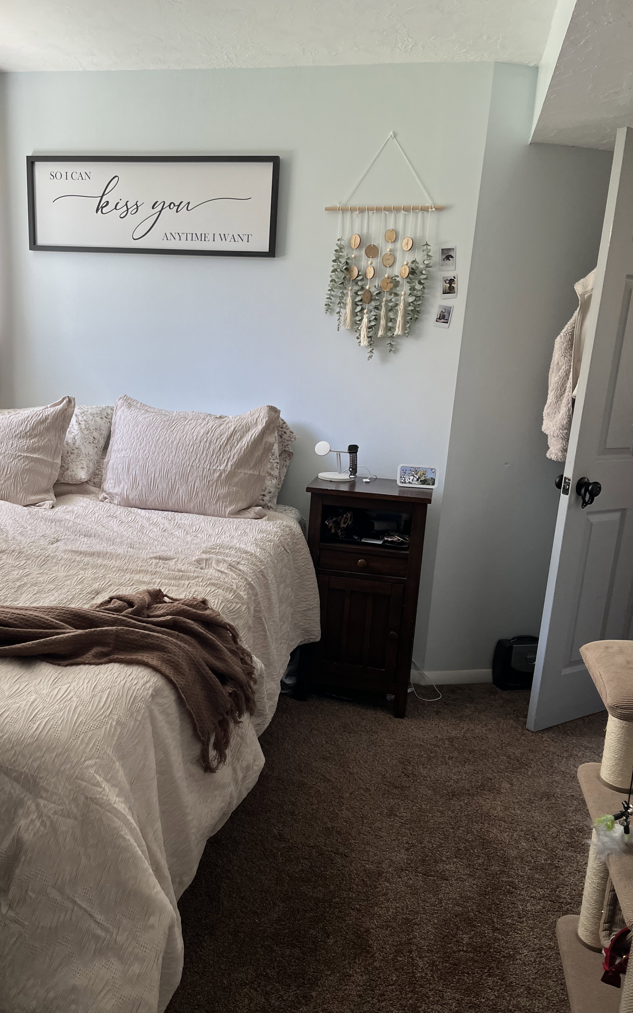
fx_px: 773
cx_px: 253
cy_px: 514
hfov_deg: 44.3
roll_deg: -2.9
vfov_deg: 66.5
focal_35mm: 28
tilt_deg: -13.2
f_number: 1.6
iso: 100
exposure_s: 1/120
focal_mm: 5.1
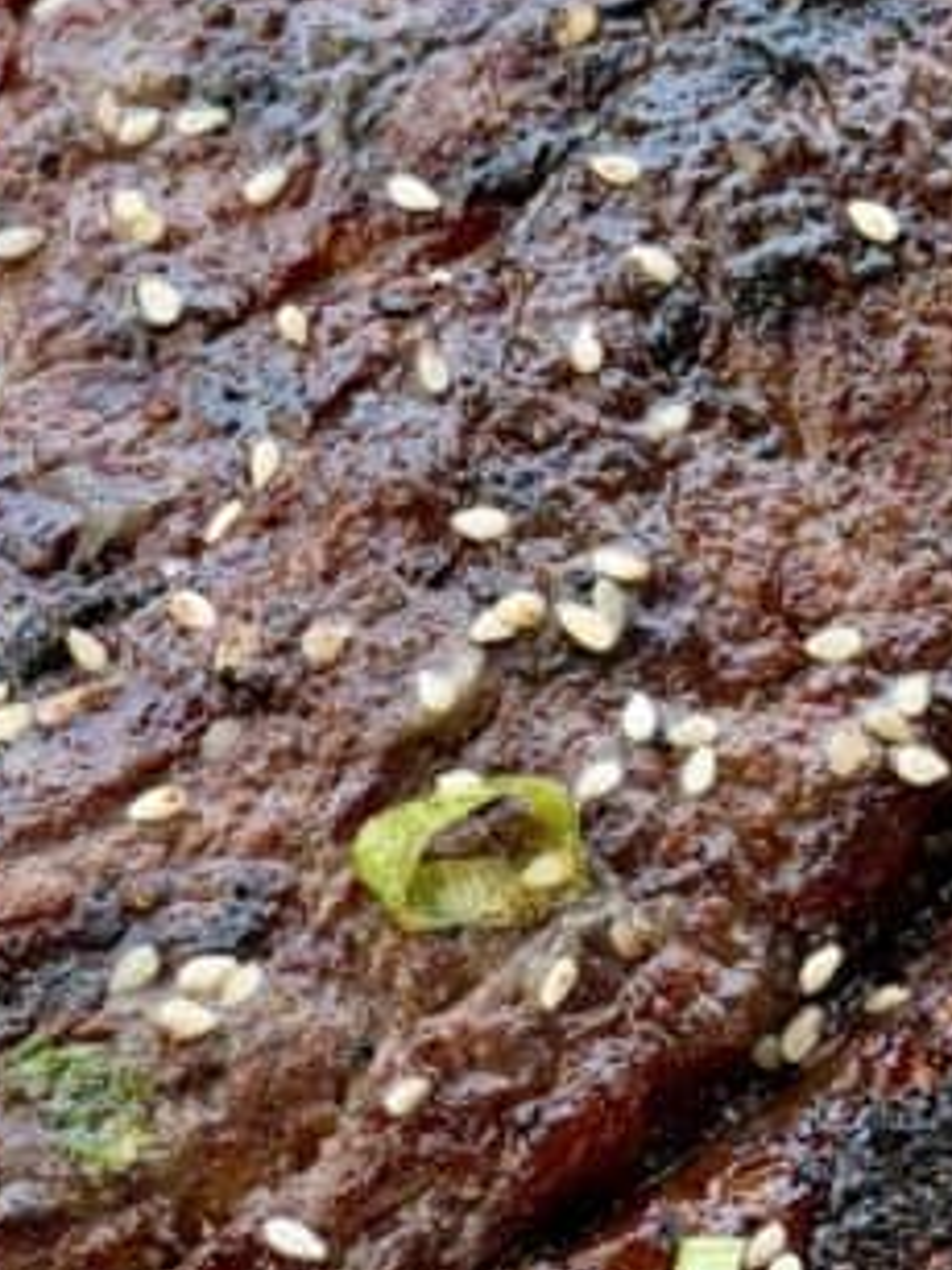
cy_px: 571
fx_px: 5871
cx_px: 137
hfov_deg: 9.2
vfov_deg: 12.4
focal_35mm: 160
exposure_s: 1/631
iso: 64
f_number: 1.78
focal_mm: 6.76
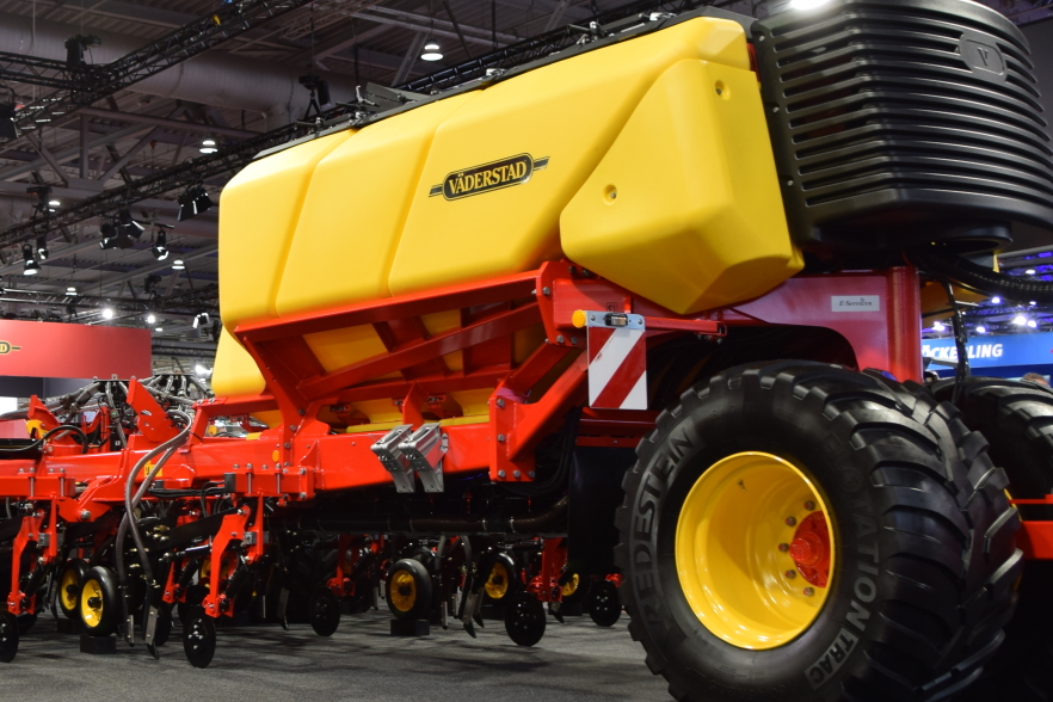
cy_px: 411
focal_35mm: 52
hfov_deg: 37.2
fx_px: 1521
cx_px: 263
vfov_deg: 25.9
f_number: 3.2
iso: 200
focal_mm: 17
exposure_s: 1/40
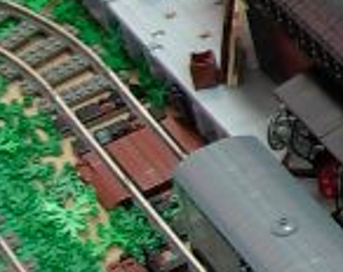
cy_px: -242
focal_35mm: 261
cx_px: 1116
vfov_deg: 5.8
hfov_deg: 6.6
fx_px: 2642
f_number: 2.9
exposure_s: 1/4.7
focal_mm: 6.3
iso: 79
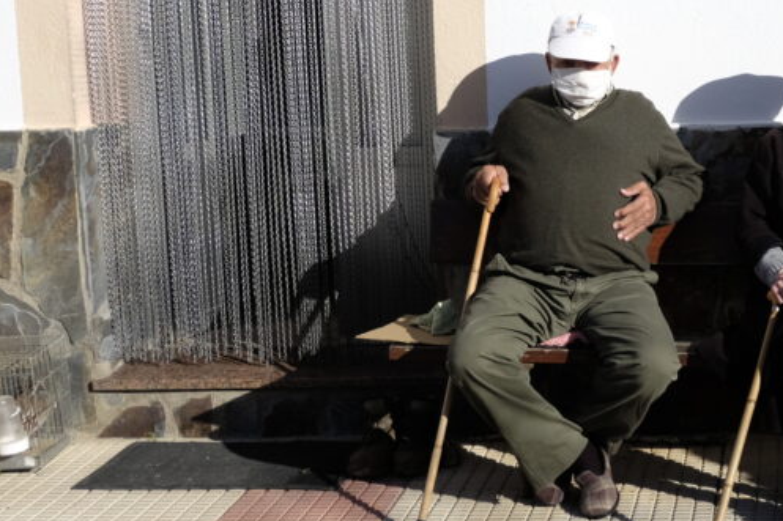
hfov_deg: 27.9
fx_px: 1478
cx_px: 778
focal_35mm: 68
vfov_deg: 20.0
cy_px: 234
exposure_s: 1/1700
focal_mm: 22.2
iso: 200
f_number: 4
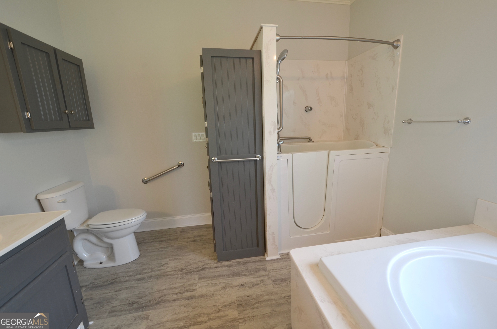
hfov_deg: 100.5
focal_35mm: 15
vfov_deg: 77.1
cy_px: 164
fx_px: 207
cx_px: 248
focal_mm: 10
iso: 200
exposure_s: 1/8
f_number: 9
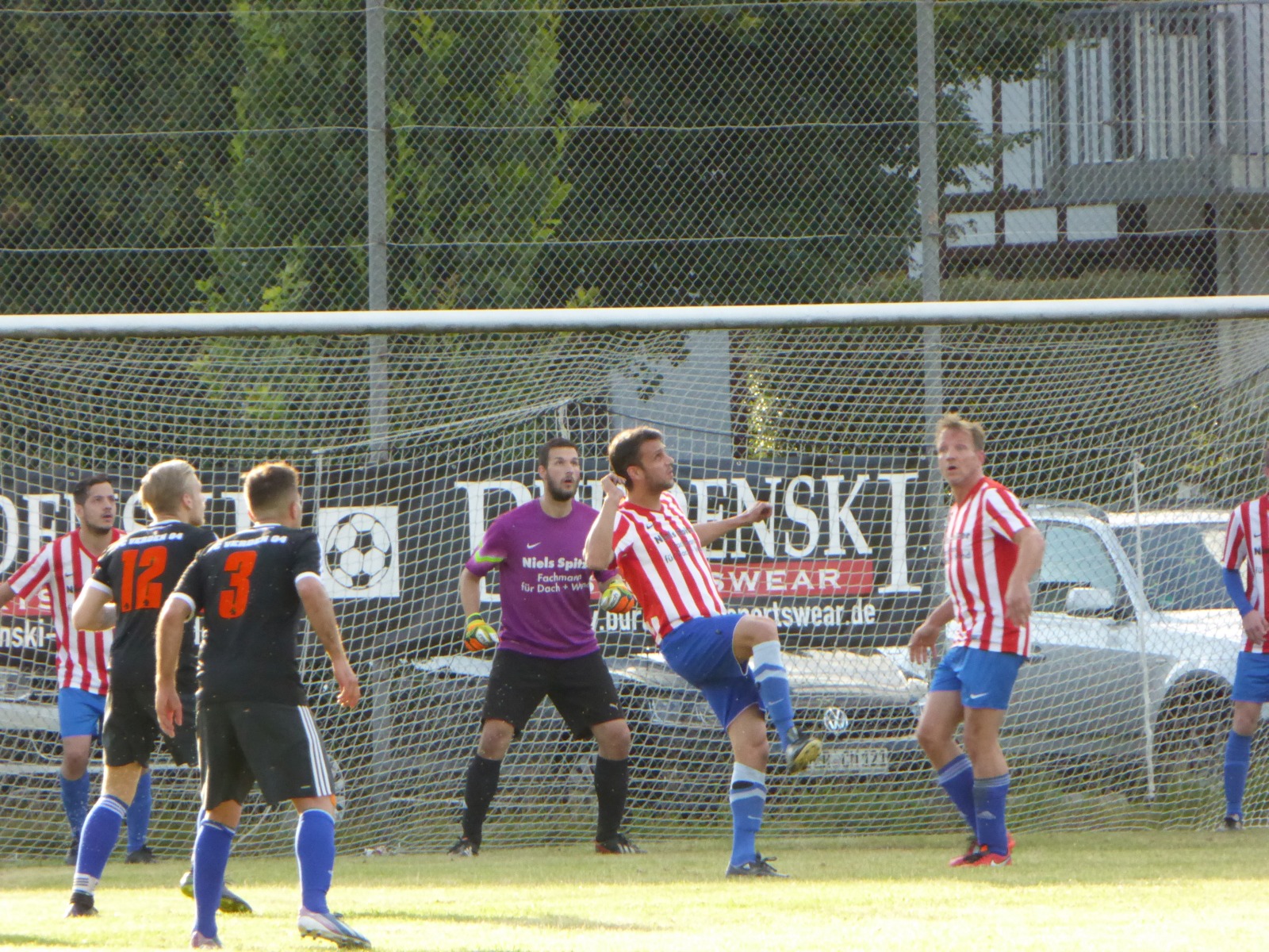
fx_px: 20346
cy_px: 476
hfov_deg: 3.6
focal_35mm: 555
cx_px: 634
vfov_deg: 2.7
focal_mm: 89.6
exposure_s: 1/400
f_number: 6
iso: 800
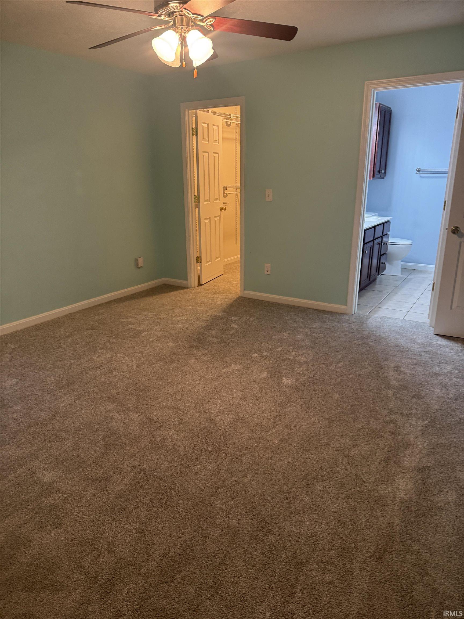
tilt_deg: -18.6
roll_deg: +1.4
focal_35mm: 24
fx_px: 429
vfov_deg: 71.6
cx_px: 232
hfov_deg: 56.8
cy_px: 310
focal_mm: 6.76
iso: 320
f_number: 1.78
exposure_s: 1/60
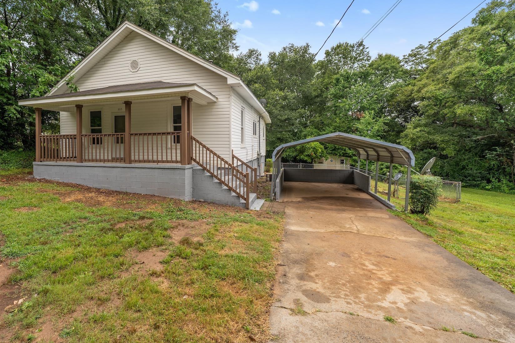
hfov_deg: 92.1
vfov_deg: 70.2
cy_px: 151
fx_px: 243
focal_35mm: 17
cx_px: 208
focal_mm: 14
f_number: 5.6
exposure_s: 1/80
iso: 400
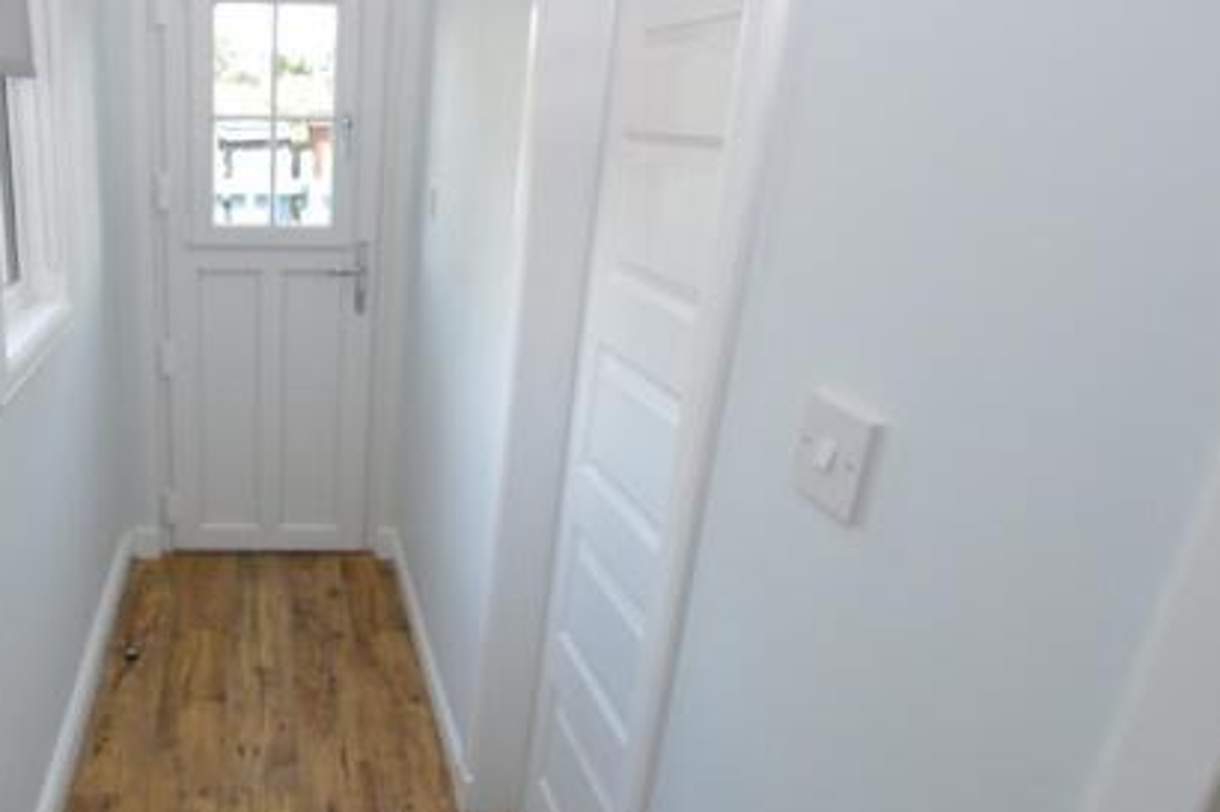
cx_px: 265
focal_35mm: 24
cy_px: 387
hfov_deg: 67.6
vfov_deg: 53.1
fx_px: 813
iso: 400
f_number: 5
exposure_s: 1/100
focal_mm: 10
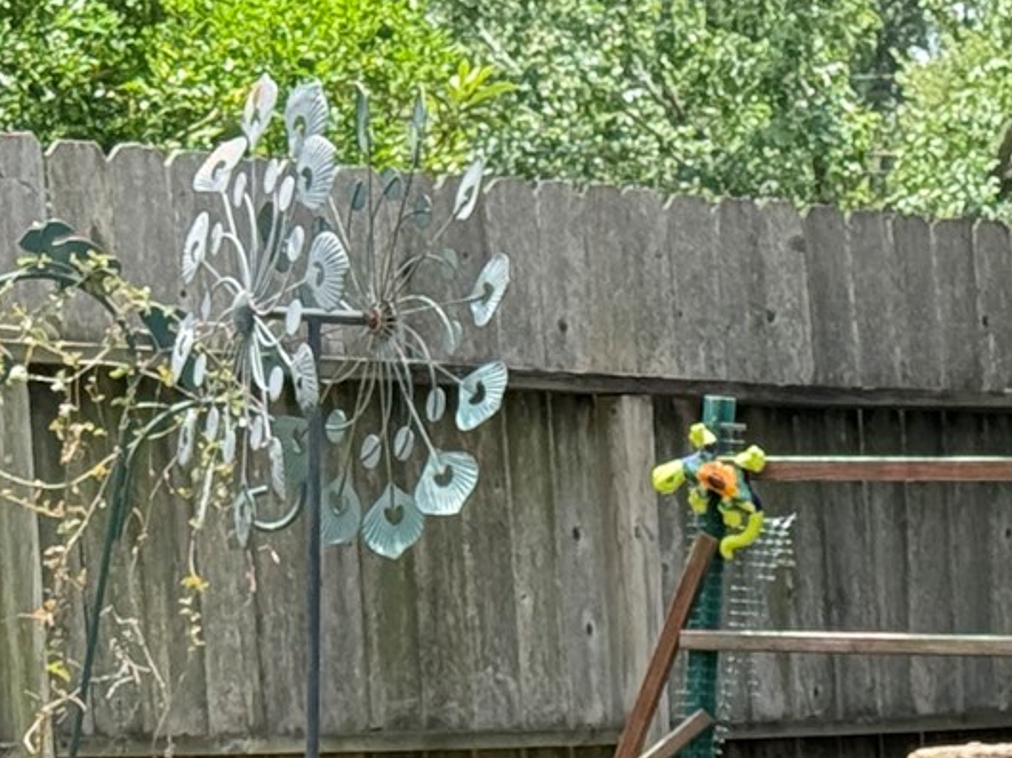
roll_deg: +1.9
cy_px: 1351
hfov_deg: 10.6
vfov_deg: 7.7
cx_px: 983
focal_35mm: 186
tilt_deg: -9.6
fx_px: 5434
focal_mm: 6.76
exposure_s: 1/687
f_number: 1.78
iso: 80
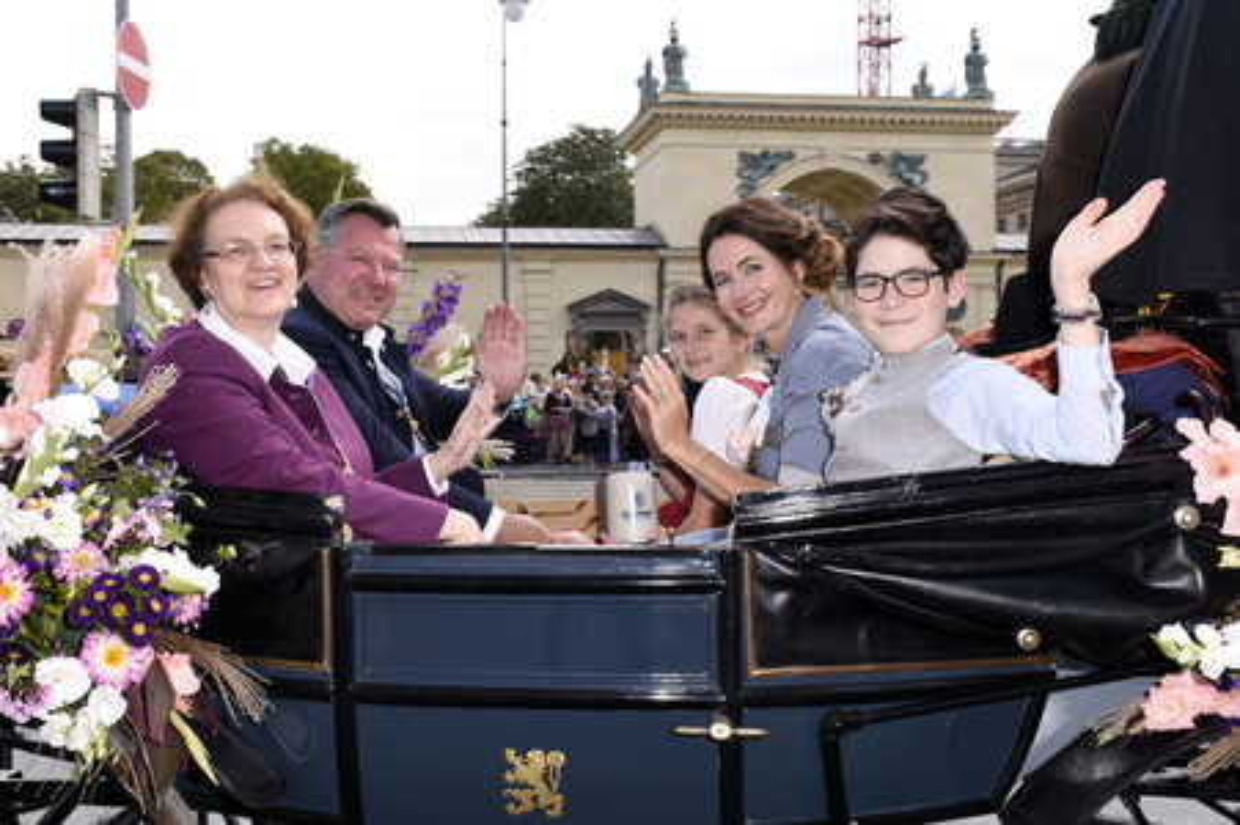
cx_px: 620
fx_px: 1239
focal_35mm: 36
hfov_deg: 53.2
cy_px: 412
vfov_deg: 36.8
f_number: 9
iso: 250
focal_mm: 24
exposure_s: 1/160
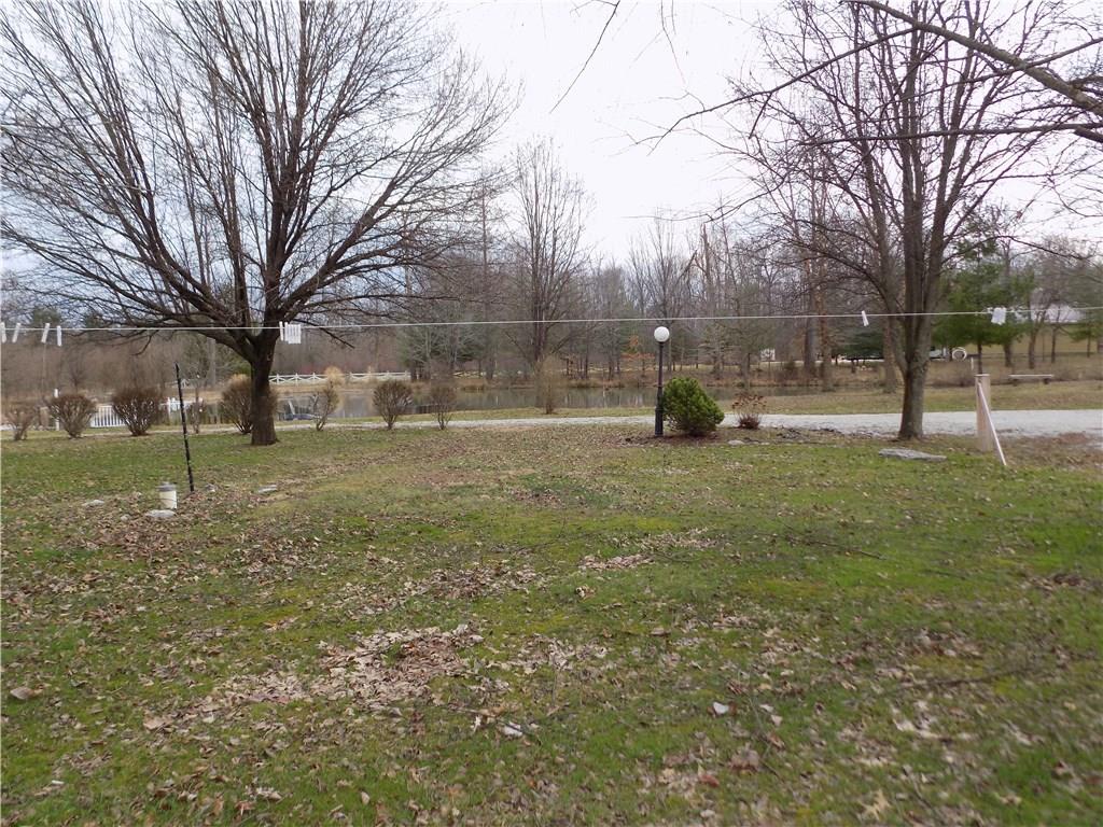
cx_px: 552
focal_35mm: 27
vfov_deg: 51.4
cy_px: 414
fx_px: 860
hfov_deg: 65.3
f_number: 3.2
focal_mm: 4.8
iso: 80
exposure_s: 1/320
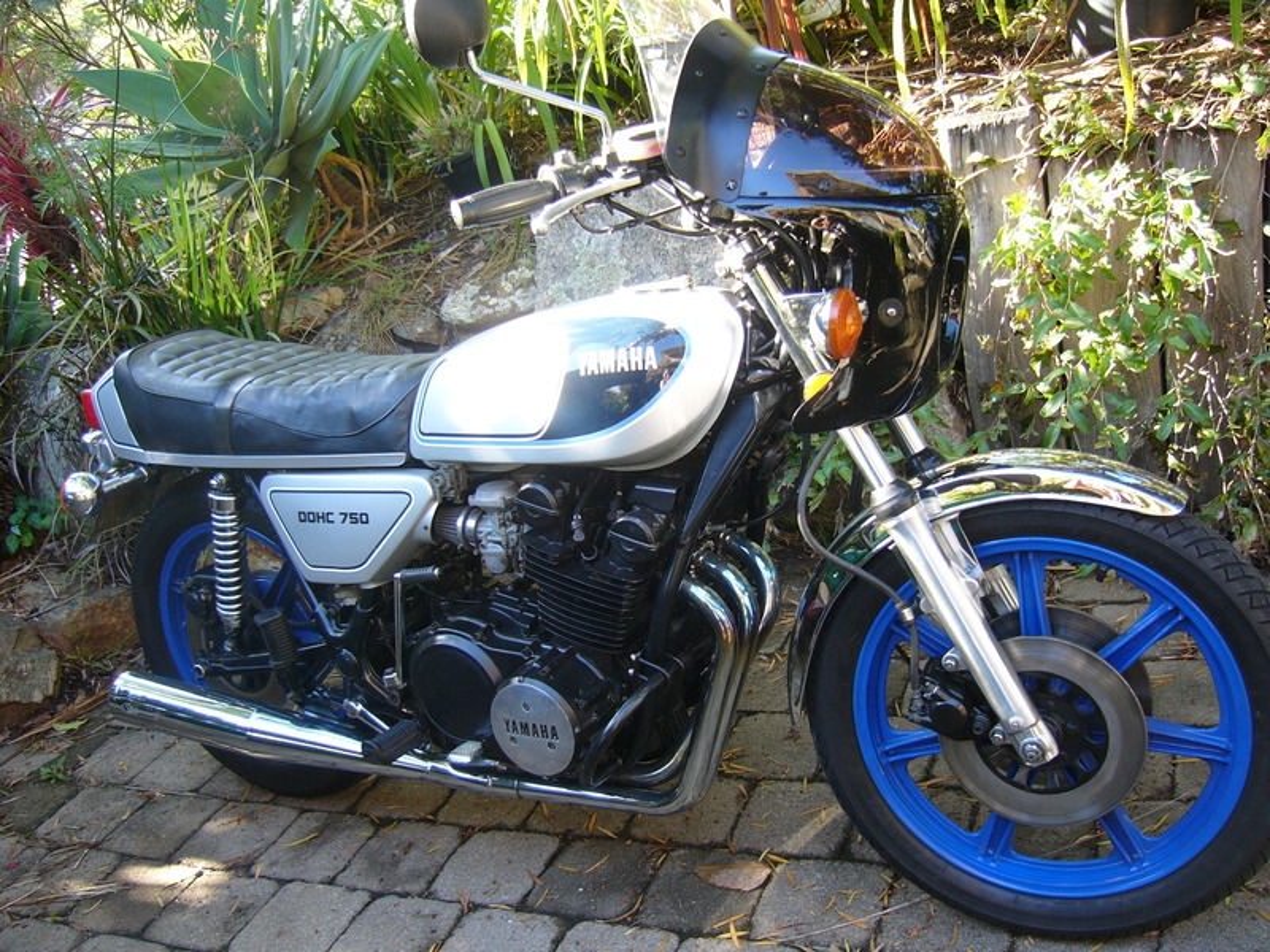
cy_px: 476
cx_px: 635
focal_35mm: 35
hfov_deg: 52.6
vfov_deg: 40.7
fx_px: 1284
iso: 100
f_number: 2.8
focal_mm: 5.8
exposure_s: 1/40
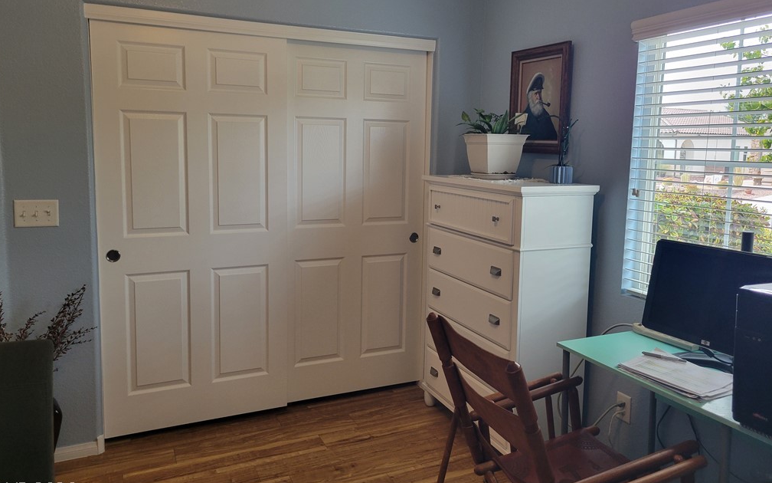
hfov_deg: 66.5
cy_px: 207
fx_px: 589
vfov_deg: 44.4
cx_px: 385
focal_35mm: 28
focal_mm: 5.4
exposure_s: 1/120
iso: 200
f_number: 1.8
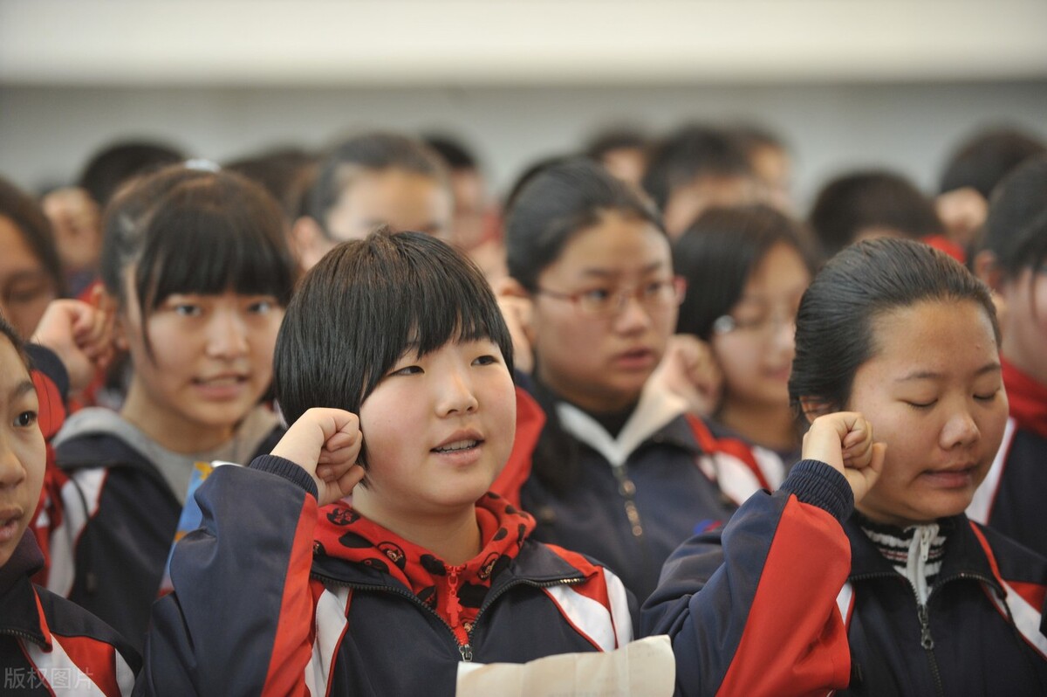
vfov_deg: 10.1
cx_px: 524
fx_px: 3923
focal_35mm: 135
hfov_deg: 15.2
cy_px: 348
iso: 1250
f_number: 3.2
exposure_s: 1/160
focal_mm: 135
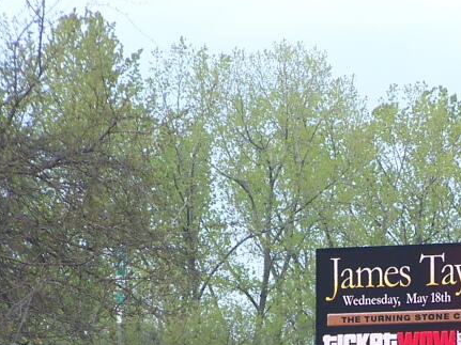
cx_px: 372
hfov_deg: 4.0
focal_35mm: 497
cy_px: 314
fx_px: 6617
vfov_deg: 3.0
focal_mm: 34.6
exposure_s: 1/320
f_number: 3.2
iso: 80
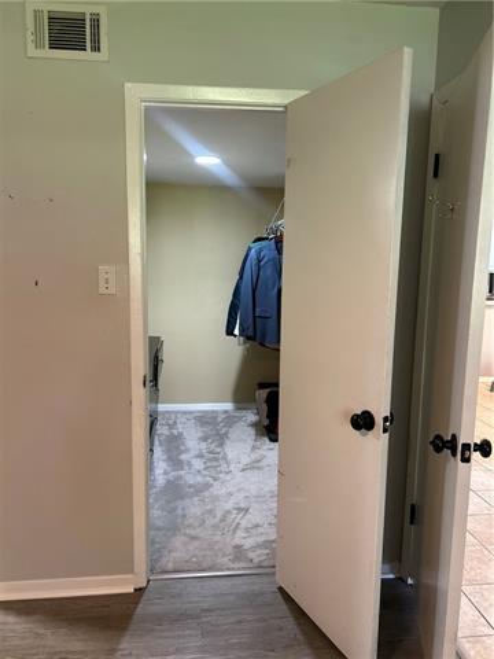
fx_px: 495
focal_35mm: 26
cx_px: 247
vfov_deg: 67.3
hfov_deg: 53.1
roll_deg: -1.3
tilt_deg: -7.2
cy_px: 330
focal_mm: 5.7
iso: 250
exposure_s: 1/60
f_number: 1.5
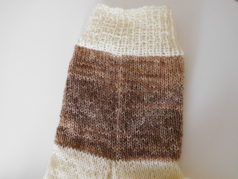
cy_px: 90
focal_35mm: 25
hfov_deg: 69.4
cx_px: 119
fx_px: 172
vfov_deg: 54.9
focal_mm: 4.5
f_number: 3.4
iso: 400
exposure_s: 1/20
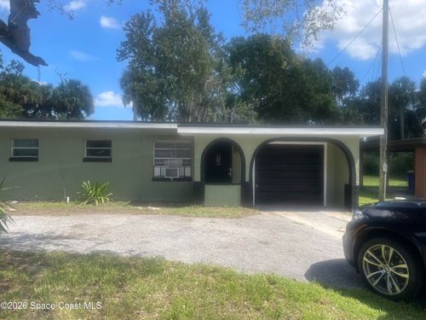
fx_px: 320
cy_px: 160
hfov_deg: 67.3
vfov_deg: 53.1
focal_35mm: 26
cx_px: 213
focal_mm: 4.2
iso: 32
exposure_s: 1/1742
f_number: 1.6
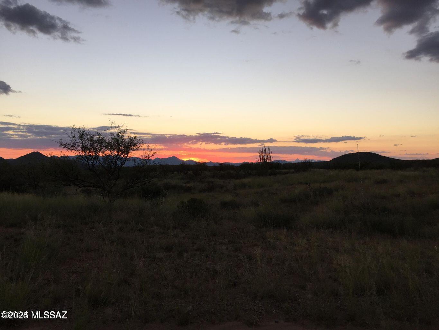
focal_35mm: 29
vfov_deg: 48.2
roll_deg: -1.5
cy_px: 165
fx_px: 368
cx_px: 220
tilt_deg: +1.3
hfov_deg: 61.7
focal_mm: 4.15
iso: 32
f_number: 2.2
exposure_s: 1/179
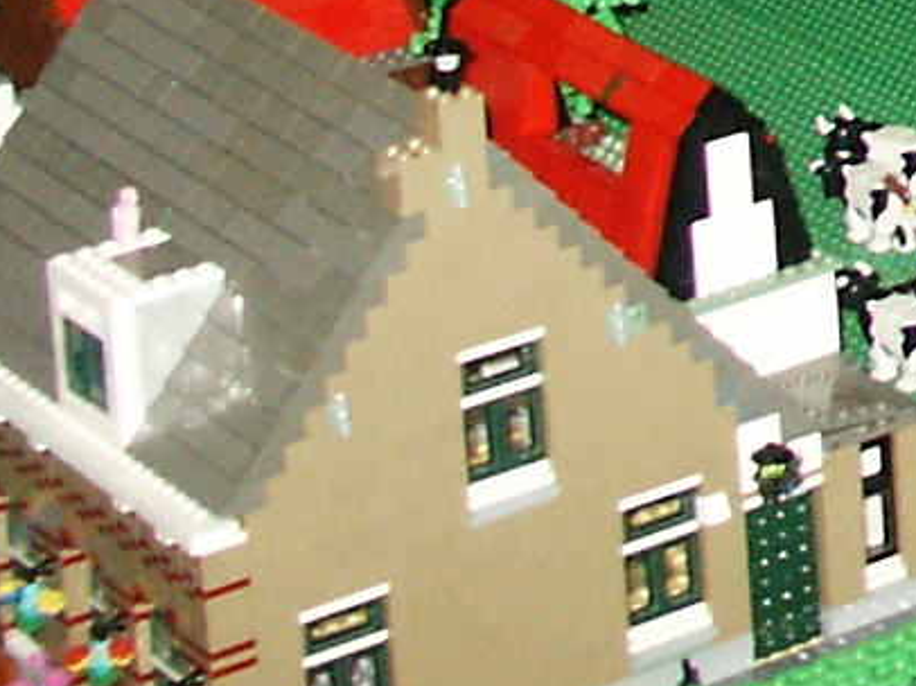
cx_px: 2410
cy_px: -939
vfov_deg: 7.1
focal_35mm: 196
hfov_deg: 8.9
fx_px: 5183
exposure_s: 1/45
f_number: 3
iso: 200
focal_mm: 7.18
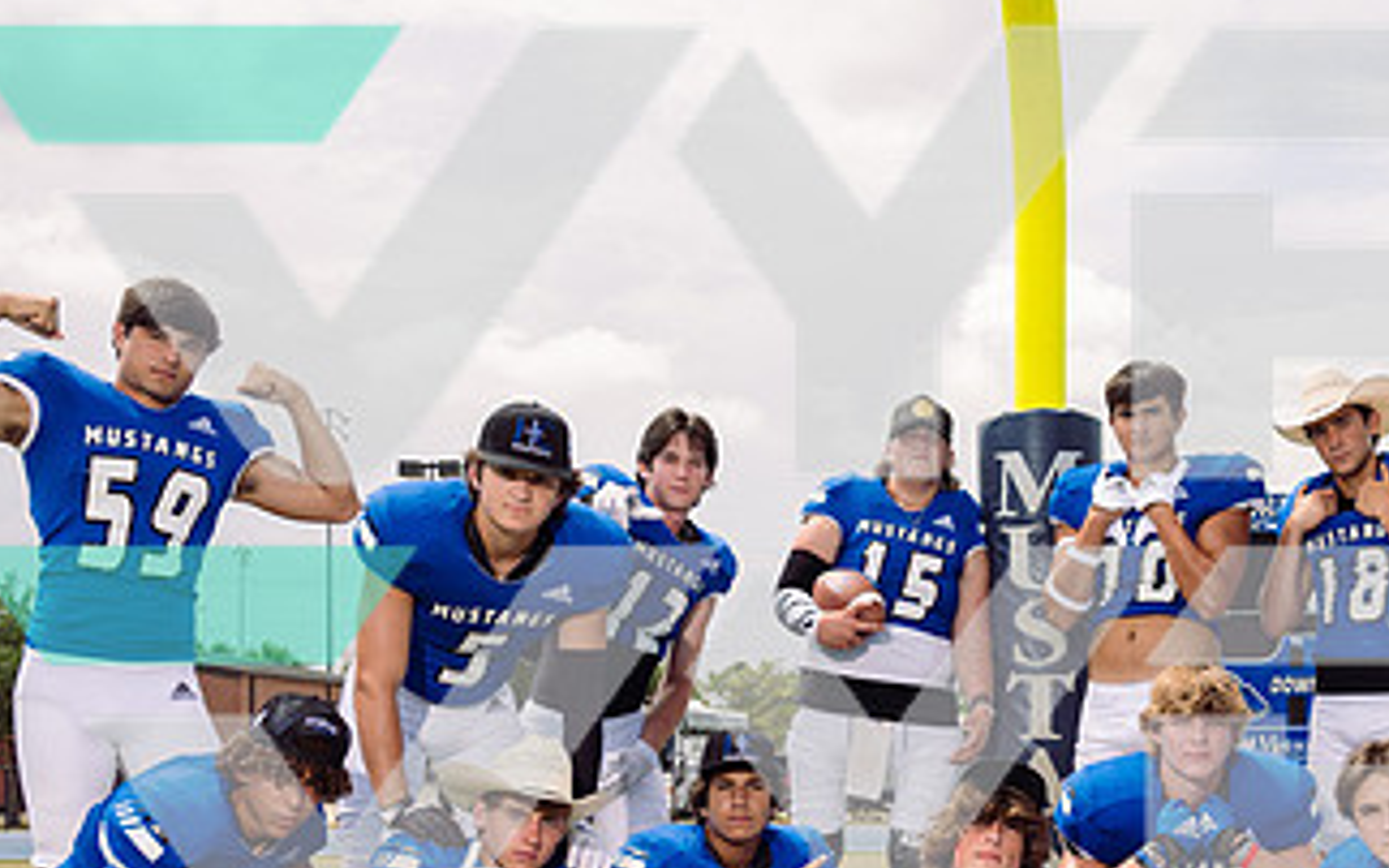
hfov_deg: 35.9
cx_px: 1062
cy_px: 776
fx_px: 2082
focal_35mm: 55
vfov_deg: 23.0
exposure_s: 1/250
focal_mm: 30
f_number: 8
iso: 50
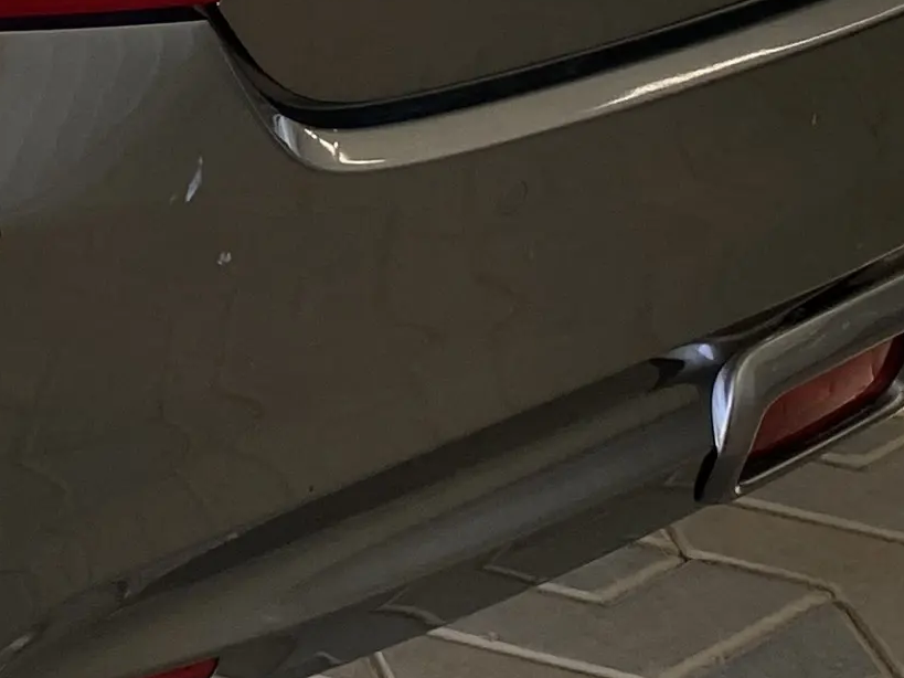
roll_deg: -0.5
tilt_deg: -17.5
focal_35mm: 128
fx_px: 3342
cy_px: -431
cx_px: -347
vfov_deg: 11.0
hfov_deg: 14.6
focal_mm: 4.25
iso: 100
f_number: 1.8
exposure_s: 1/120
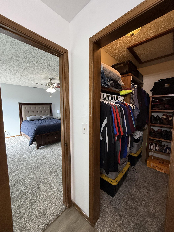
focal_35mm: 14
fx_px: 94
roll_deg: +0.0
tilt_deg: -5.3
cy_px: 116
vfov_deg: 102.1
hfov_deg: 85.7
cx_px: 87
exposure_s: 1/120
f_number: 2.2
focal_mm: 2.22
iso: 250
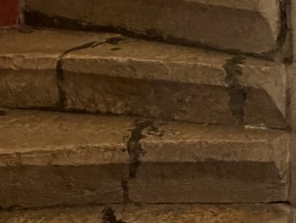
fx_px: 667
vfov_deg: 17.4
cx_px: 248
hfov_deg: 24.5
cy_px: -92
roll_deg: +1.6
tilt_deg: -0.2
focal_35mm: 78
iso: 500
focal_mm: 2.22
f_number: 2.2
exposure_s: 1/50
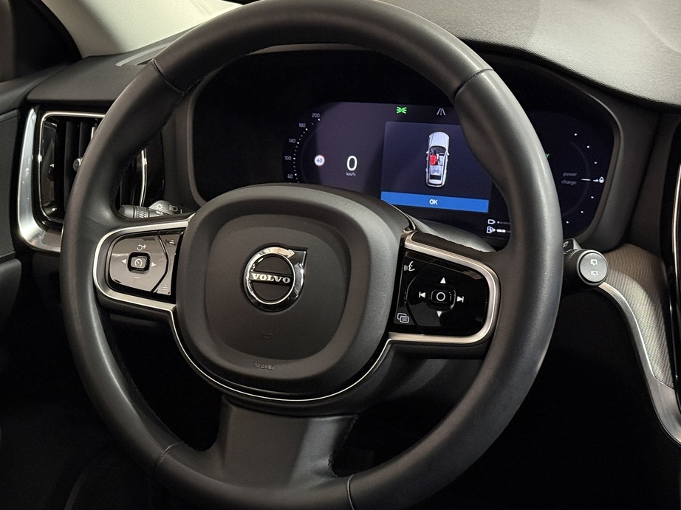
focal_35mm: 75
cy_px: 244
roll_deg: +3.6
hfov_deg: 25.6
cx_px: 160
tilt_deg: -16.3
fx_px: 1475
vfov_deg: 19.6
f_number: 1.78
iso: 500
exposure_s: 1/40
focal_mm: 6.76
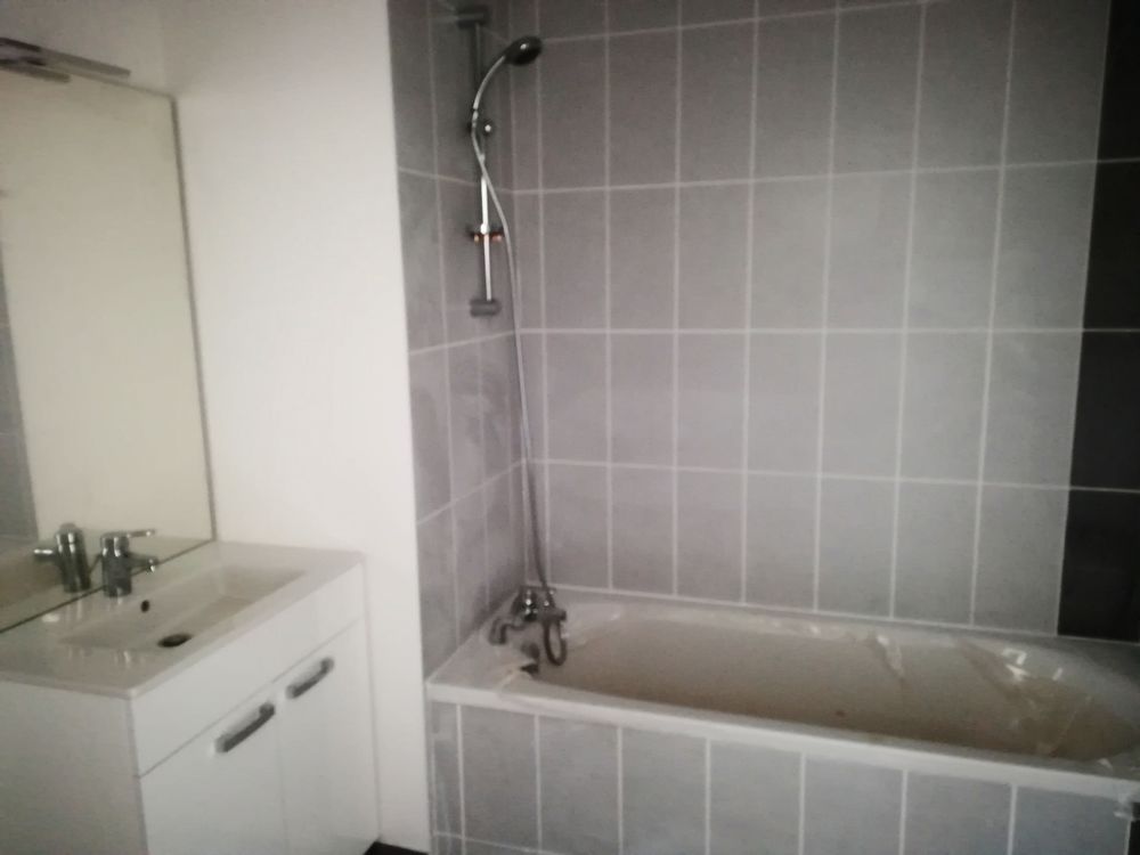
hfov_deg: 67.3
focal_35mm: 26
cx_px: 570
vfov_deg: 53.1
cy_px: 428
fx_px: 856
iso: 640
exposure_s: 1/14.3
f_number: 2.2
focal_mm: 3.83
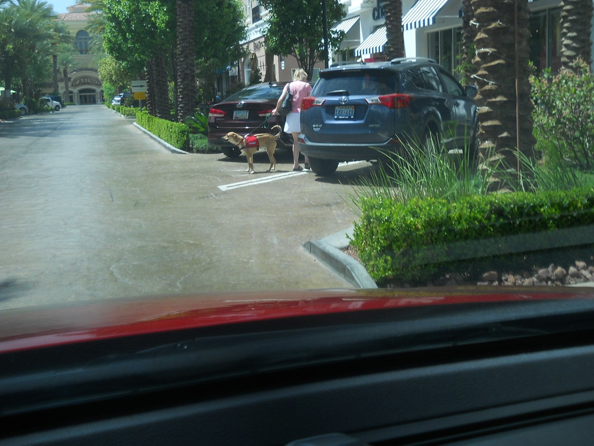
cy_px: 223
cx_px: 297
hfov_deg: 45.8
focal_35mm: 41
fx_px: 704
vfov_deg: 35.1
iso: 80
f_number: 5.5
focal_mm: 6.72
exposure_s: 1/160
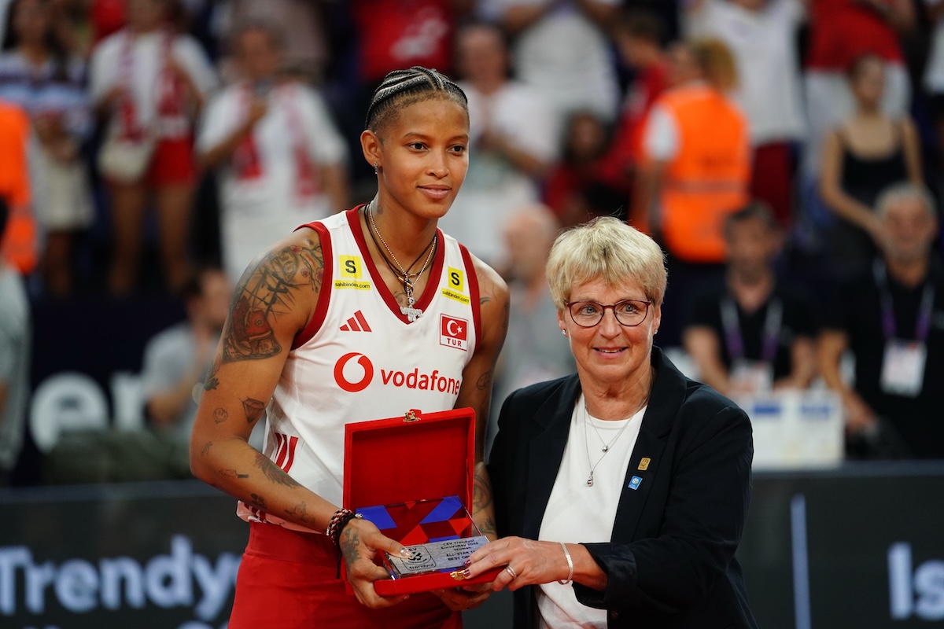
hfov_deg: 10.3
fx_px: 5244
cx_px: 472
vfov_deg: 6.9
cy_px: 314
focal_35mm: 200
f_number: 2.8
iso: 2000
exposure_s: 1/2500
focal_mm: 200
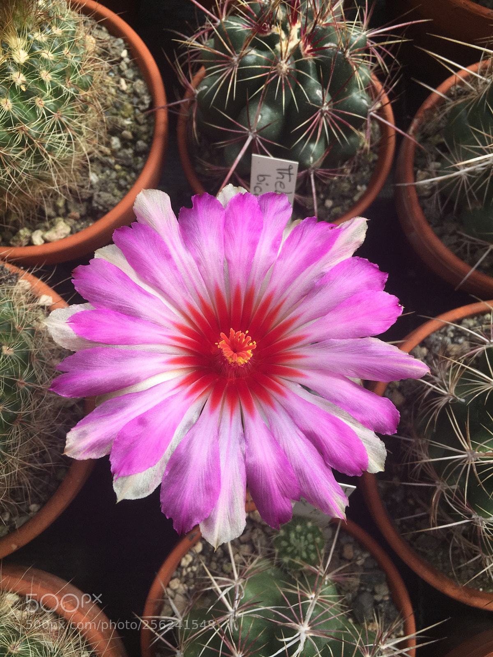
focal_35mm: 29
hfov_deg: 48.2
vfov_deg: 61.7
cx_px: 246
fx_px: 551
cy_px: 328
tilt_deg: -81.9
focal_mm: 4.15
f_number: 2.2
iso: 25
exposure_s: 1/974
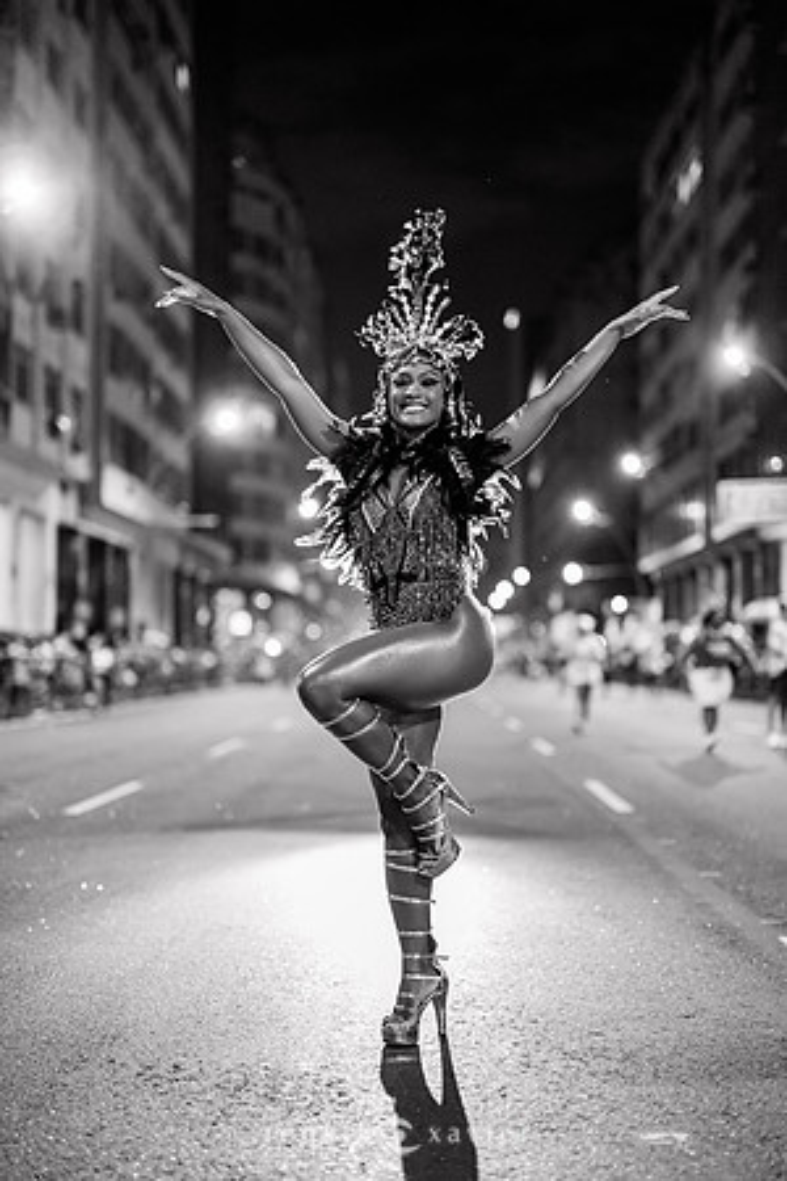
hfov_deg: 27.0
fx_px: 1639
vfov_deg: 39.6
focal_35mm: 50
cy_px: 590
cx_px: 394
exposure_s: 1/320
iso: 2000
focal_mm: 50
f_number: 1.2
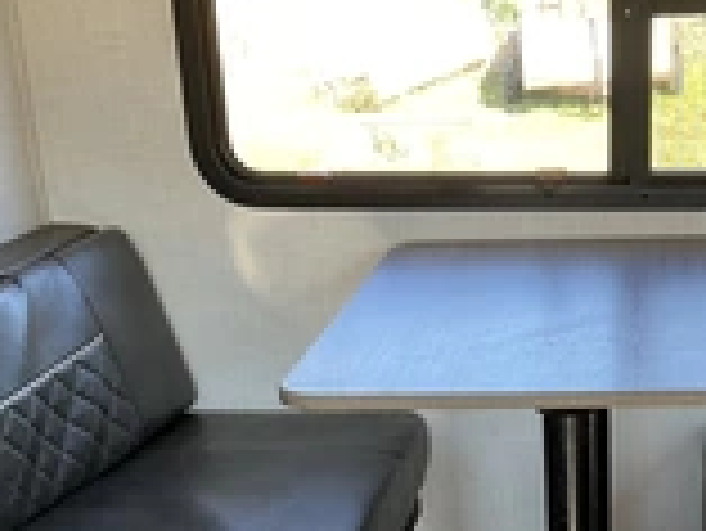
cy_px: 626
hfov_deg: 25.9
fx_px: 1510
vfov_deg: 18.9
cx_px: 558
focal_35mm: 74
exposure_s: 1/122
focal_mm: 3
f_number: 1.8
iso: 50
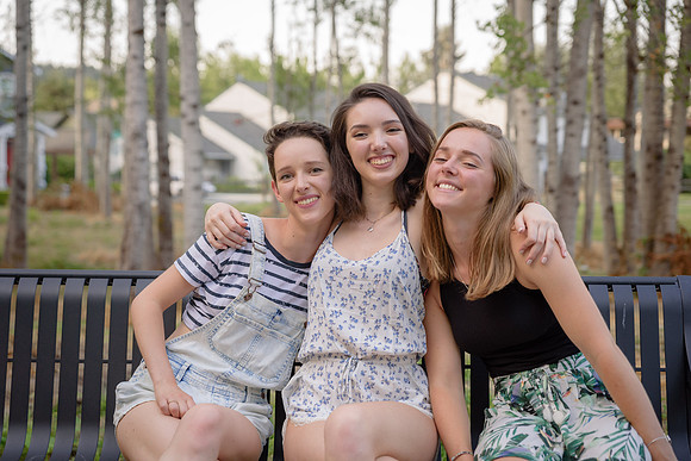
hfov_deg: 30.5
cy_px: 230
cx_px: 346
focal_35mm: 66
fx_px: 1267
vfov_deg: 20.6
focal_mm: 66
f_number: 4.5
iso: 400
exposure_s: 1/160
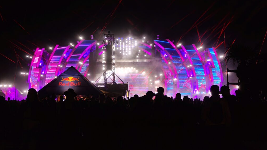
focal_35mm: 77
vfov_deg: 15.7
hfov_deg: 27.5
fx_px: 545
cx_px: 133
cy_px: 73
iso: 1250
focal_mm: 20.1
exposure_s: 1/100
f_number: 2.2
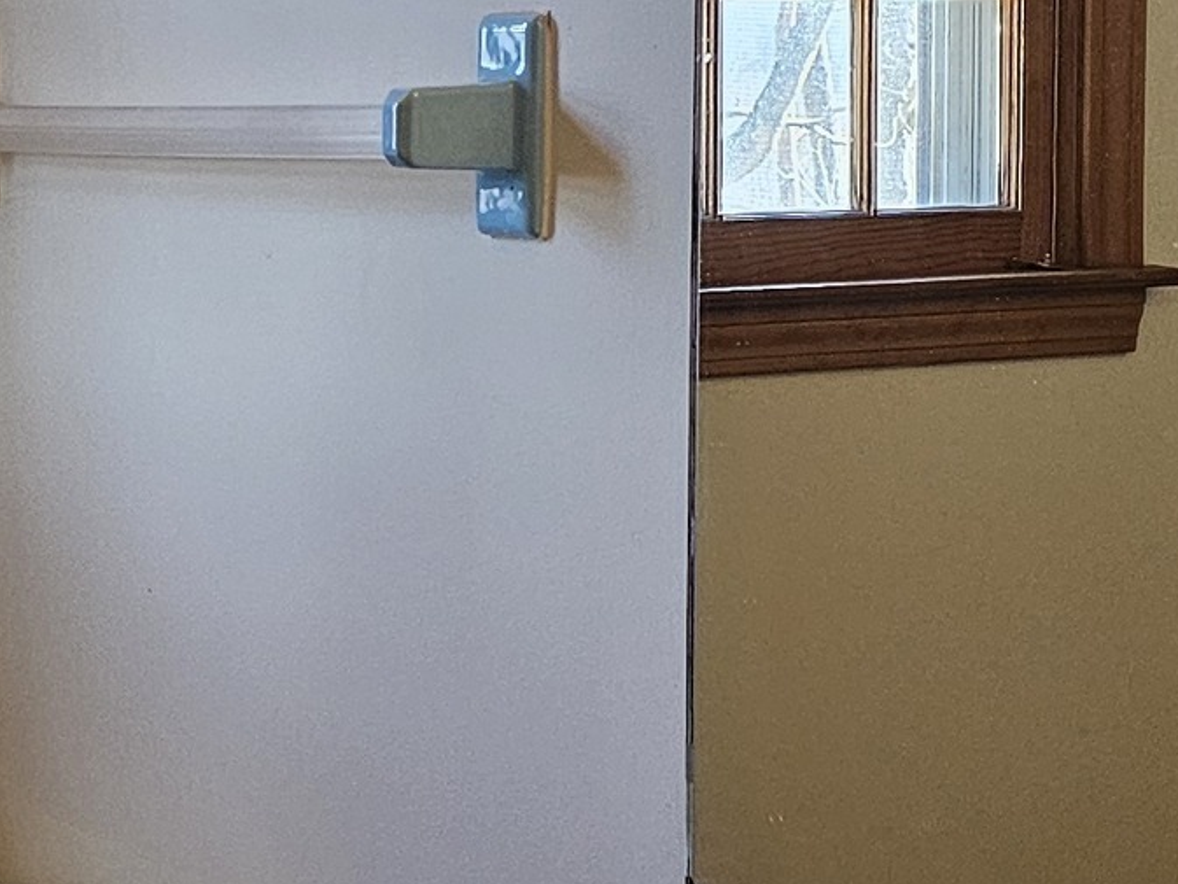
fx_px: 3574
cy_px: 502
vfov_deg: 14.1
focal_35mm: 105
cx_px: 56
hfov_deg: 18.3
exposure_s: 1/120
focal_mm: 6.3
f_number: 1.7
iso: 320
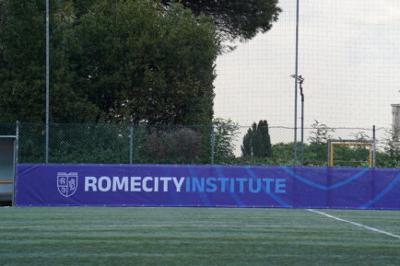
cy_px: 67
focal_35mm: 184
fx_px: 2044
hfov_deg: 11.2
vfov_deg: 7.4
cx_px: 275
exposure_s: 1/125
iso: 160
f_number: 4.5
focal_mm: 104
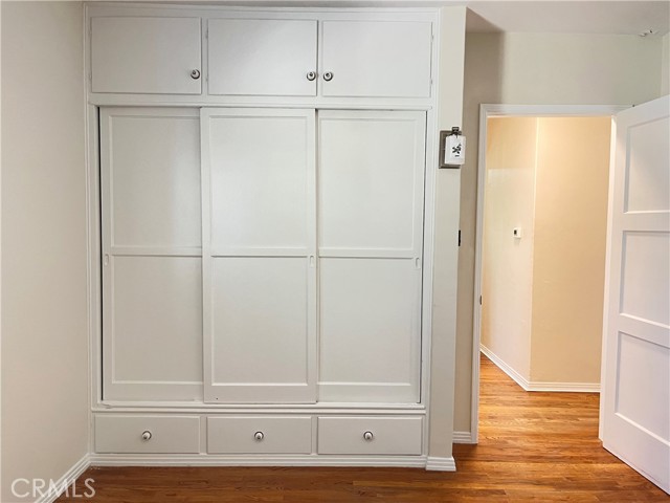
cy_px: 252
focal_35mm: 26
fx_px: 503
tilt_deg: -3.1
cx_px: 335
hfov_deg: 67.3
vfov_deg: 53.1
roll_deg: -0.3
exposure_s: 1/60
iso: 400
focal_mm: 5.1
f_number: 1.6
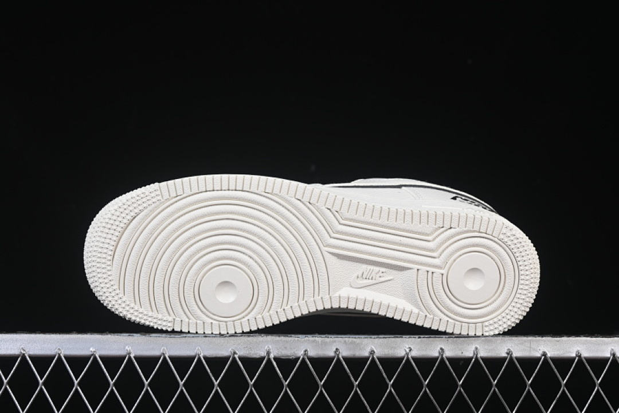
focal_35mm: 75
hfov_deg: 27.0
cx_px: 310
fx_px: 1289
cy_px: 206
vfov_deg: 18.2
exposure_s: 1/100
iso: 160
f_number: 8
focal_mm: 50
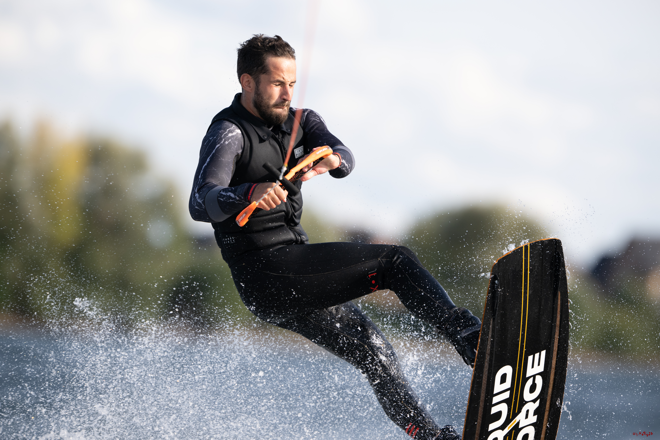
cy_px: 220
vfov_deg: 3.4
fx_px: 7333
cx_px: 330
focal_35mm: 400
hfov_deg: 5.2
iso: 400
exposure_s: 1/2500
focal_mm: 400
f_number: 4.5
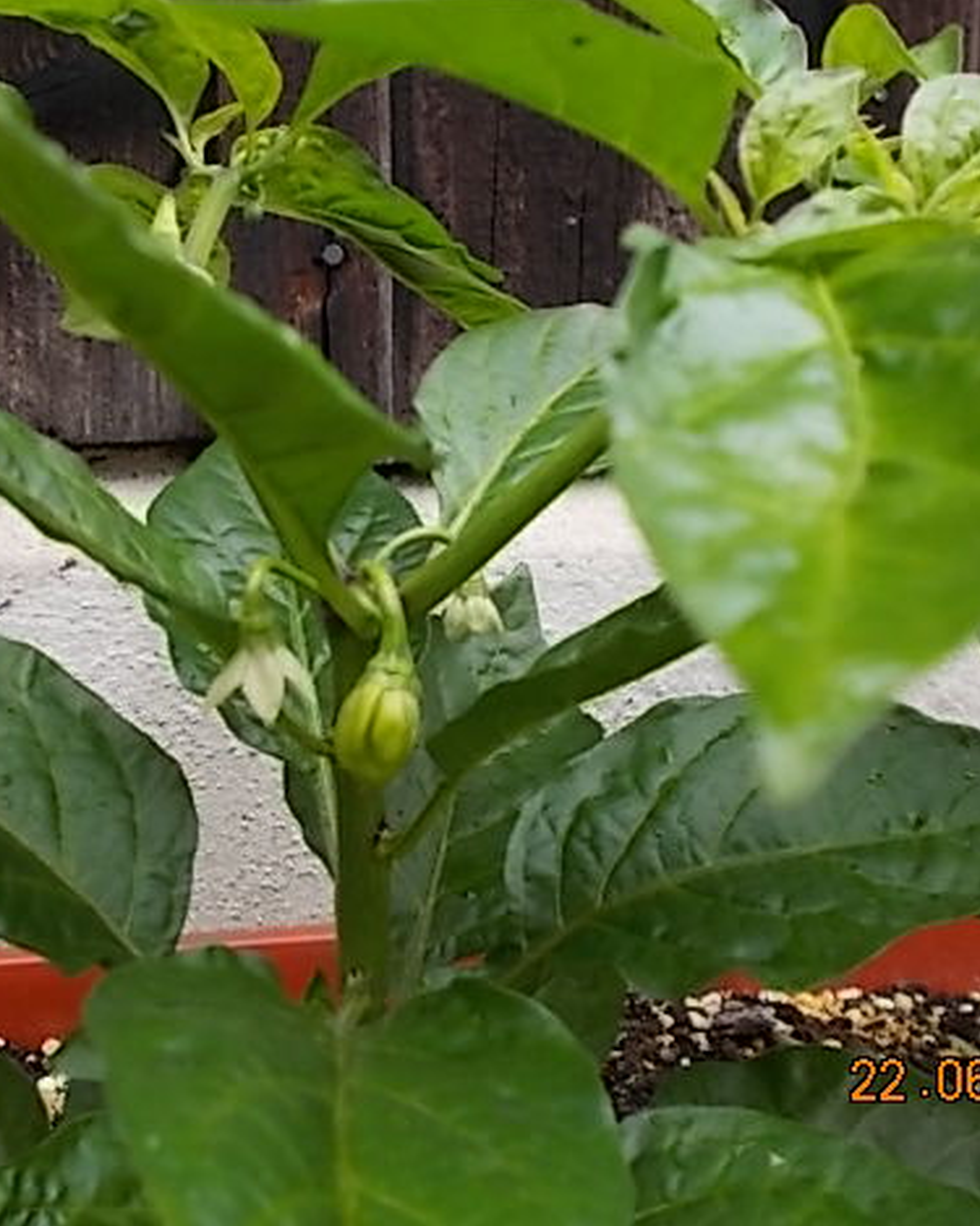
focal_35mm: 40
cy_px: 601
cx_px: 384
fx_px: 1451
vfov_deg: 45.8
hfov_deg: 37.2
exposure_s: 1/50
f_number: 3.4
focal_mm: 5.3
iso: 80
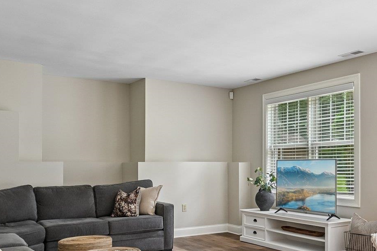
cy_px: 164
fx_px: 419
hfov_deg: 46.5
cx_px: 289
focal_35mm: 40
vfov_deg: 33.1
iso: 400
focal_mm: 18
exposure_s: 1/25
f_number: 8
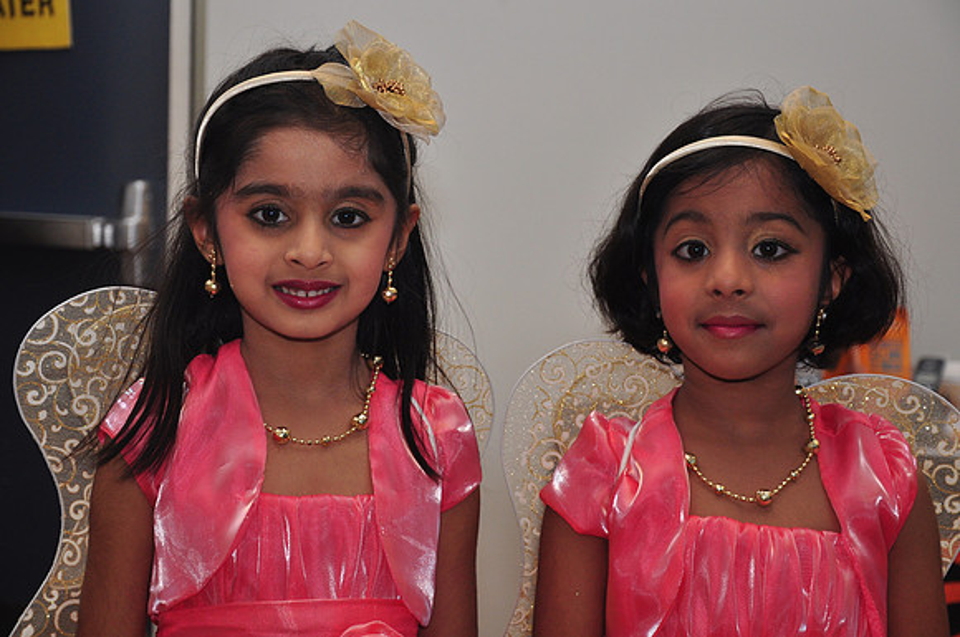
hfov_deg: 26.0
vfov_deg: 17.4
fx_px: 2077
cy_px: 318
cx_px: 480
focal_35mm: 78
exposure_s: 1/80
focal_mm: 52
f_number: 5
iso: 500
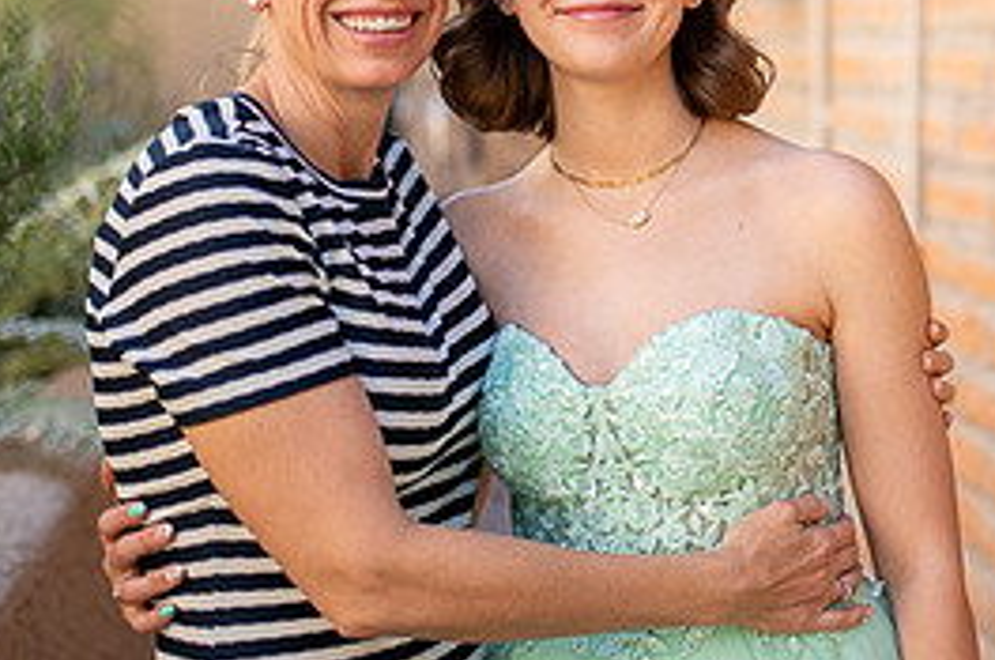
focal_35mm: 77
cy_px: 94
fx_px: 2124
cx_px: 882
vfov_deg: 17.4
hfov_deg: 25.6
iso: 400
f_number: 1.4
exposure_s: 1/2500
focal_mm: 35
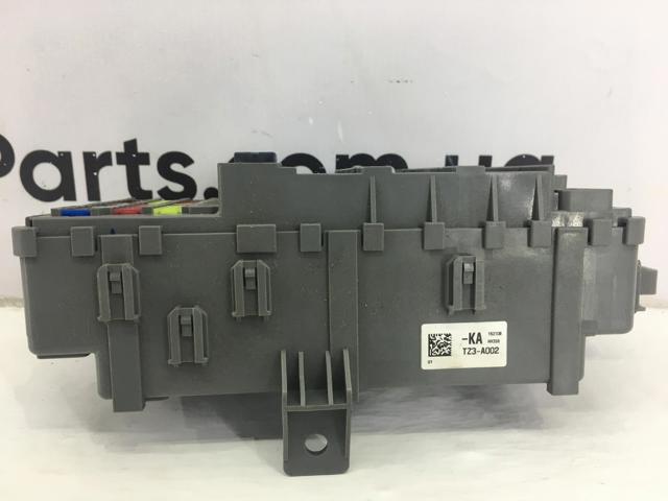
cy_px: 250
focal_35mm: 29
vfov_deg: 48.2
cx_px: 334
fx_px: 560
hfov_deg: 61.7
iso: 25
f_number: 2.2
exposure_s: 1/33
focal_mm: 4.15
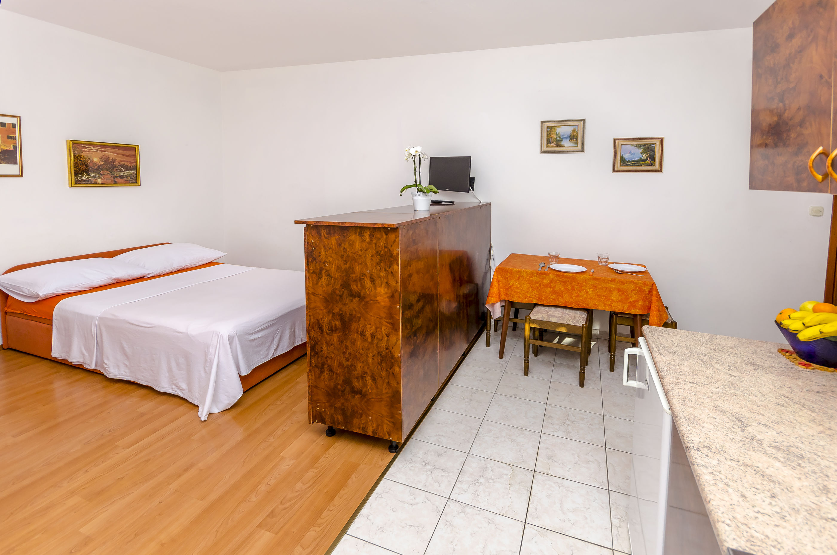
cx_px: 418
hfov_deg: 95.1
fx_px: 383
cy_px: 278
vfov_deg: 71.8
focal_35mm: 16
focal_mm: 11
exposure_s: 1/200
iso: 100
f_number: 8
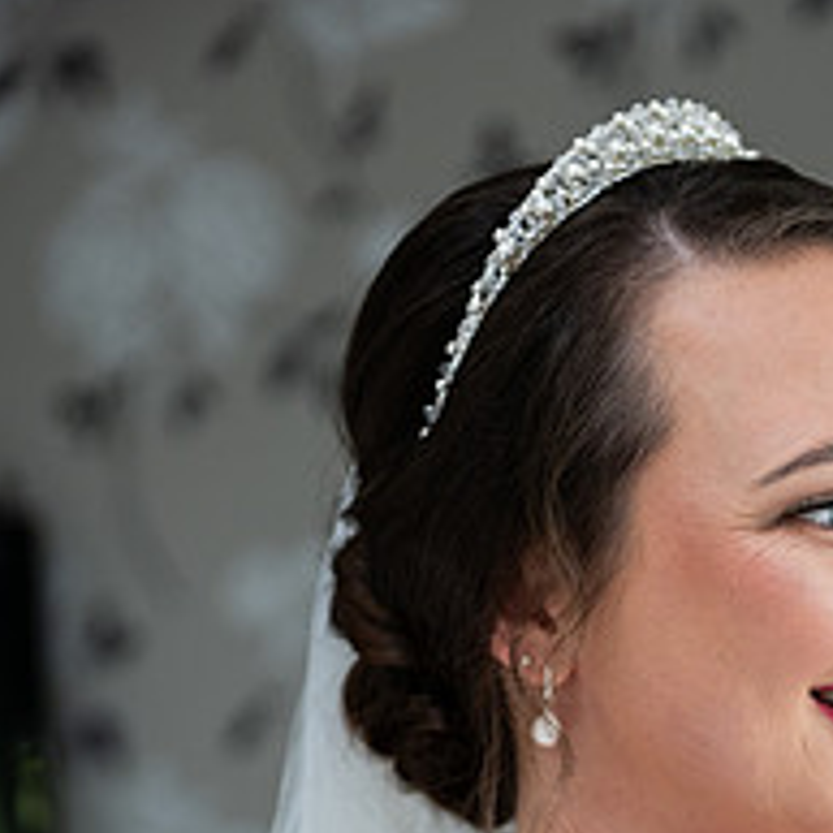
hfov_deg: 12.5
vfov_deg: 12.3
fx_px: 3784
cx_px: 639
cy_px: 954
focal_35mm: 139
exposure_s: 1/160
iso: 640
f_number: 3.5
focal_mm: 70
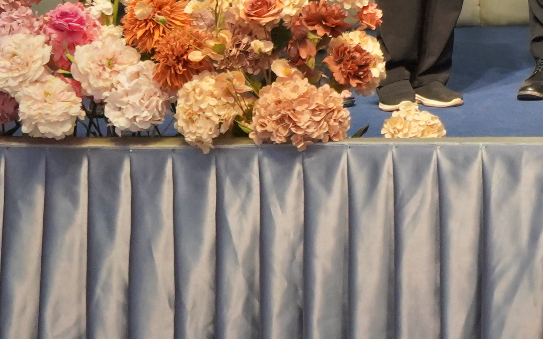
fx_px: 2457
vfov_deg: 7.5
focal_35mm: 166
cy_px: -389
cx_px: 838
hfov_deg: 12.0
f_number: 4
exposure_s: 1/250
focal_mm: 35
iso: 4000
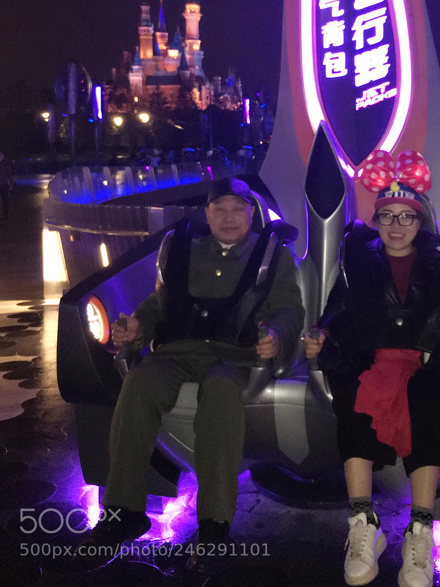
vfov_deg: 42.7
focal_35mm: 43
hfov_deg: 33.1
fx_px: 729
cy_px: 157
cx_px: 312
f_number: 2.2
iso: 400
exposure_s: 1/17
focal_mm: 4.15
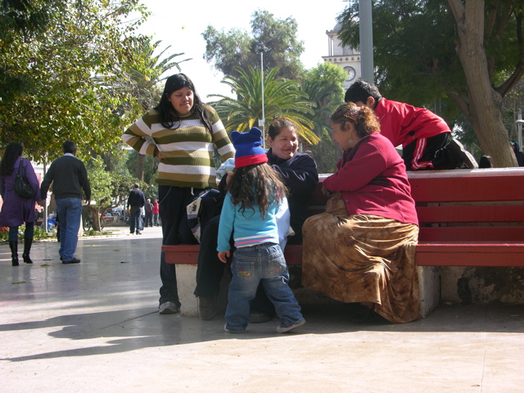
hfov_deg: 33.2
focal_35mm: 58
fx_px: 878
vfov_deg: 25.2
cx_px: 262
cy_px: 196
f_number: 4.4
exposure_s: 1/143
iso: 50
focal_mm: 14.7
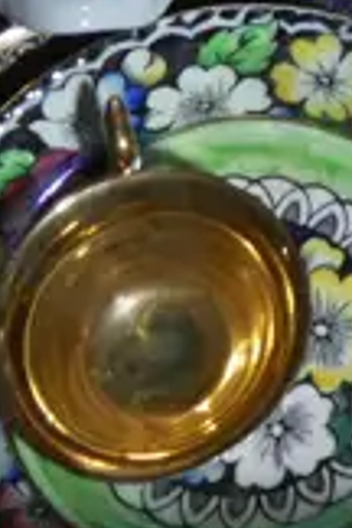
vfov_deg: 8.2
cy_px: -548
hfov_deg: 5.4
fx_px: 3476
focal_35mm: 237
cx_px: 1173
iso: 200
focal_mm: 18
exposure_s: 1/100
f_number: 4
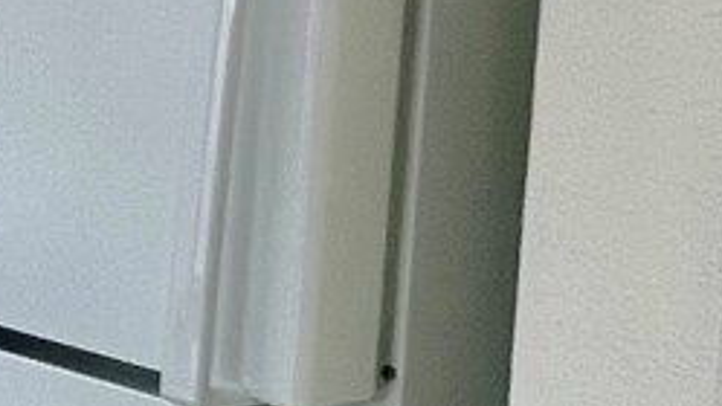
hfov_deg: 19.7
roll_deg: +0.4
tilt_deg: -9.1
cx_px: -415
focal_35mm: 91
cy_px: 218
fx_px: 1742
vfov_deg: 13.3
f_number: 1.8
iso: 100
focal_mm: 1.57
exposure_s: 1/120
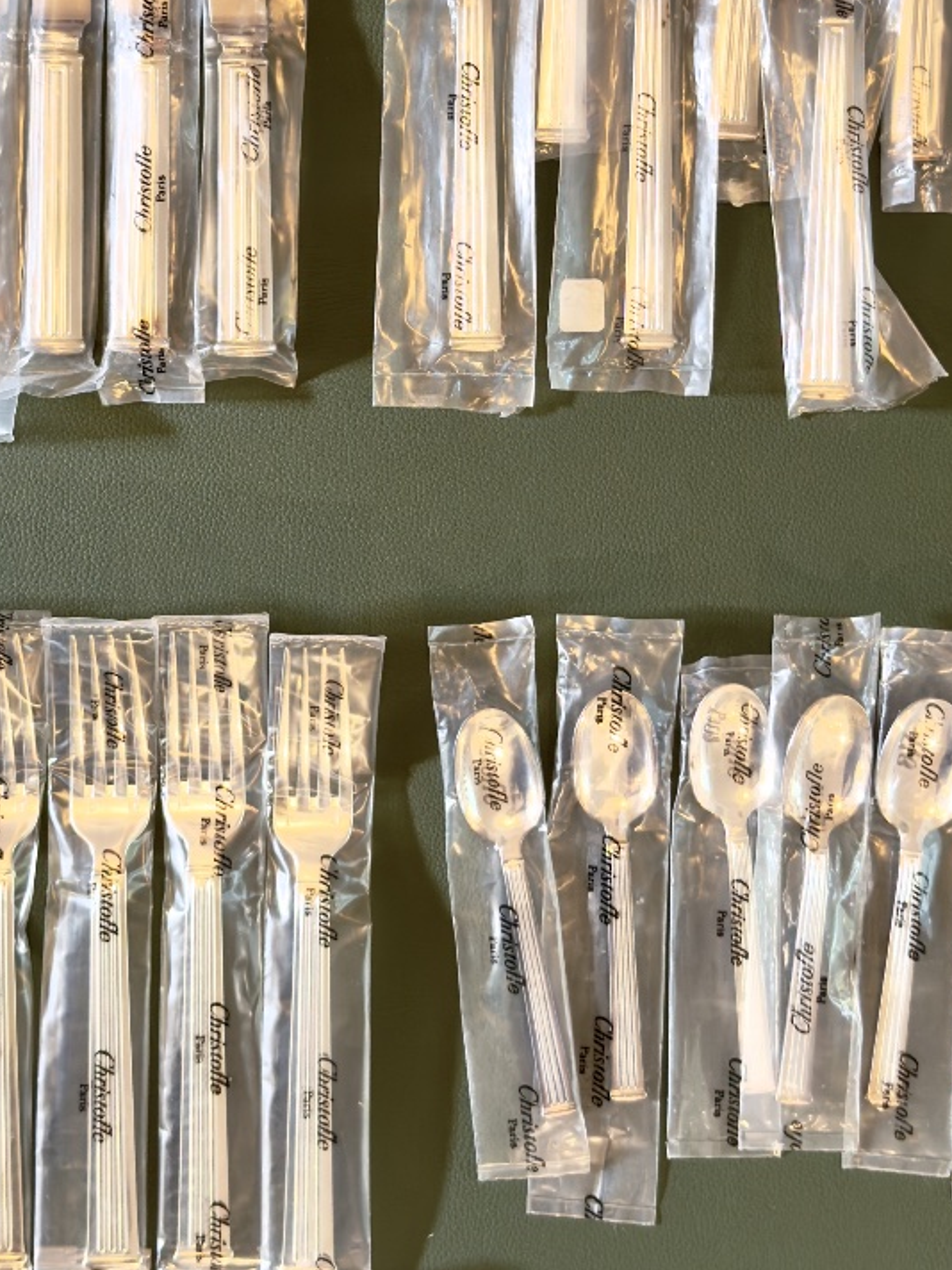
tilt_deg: -86.6
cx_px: 380
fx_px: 2163
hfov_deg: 24.8
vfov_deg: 32.4
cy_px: 400
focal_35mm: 59
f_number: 1.78
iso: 200
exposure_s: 1/33
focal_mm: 6.76
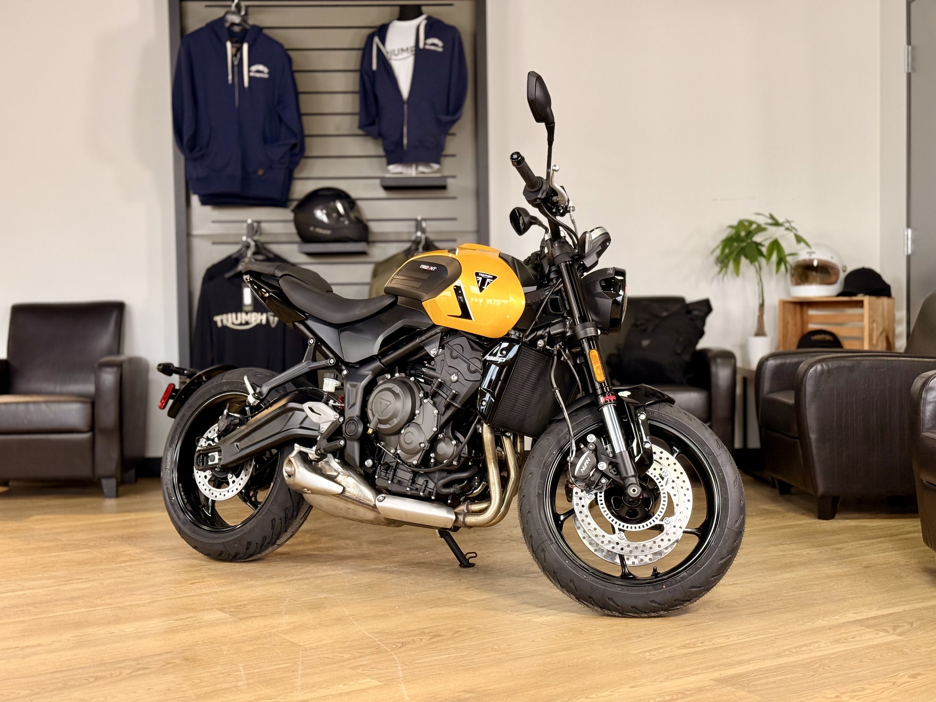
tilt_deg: -1.4
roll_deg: +0.0
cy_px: 351
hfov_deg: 39.7
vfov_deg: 30.3
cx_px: 468
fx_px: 1298
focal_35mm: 48
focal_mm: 6.76
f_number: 1.78
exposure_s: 1/60
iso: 100
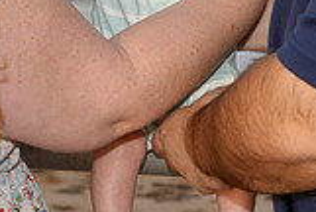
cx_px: 145
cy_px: -160
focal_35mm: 169
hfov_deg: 12.1
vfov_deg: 7.9
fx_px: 1486
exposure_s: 1/250
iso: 100
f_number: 5.6
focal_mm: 47
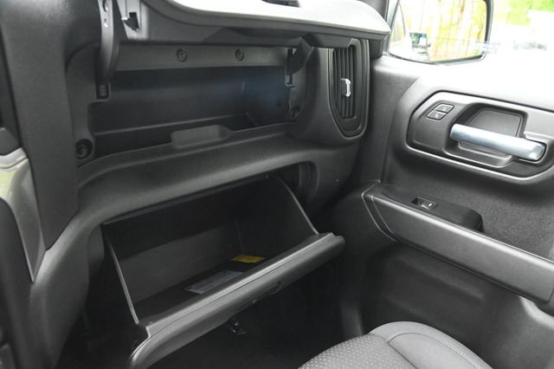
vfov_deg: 46.4
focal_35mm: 28
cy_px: 184
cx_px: 277
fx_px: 431
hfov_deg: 65.5
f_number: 7.1
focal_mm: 28
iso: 10000
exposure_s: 1/60
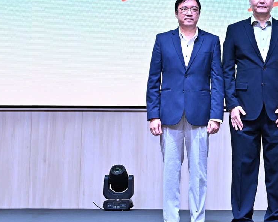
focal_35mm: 99
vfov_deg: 15.3
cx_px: 294
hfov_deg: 18.7
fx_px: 814
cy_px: -1
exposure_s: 1/100
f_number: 8
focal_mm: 39
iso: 2500
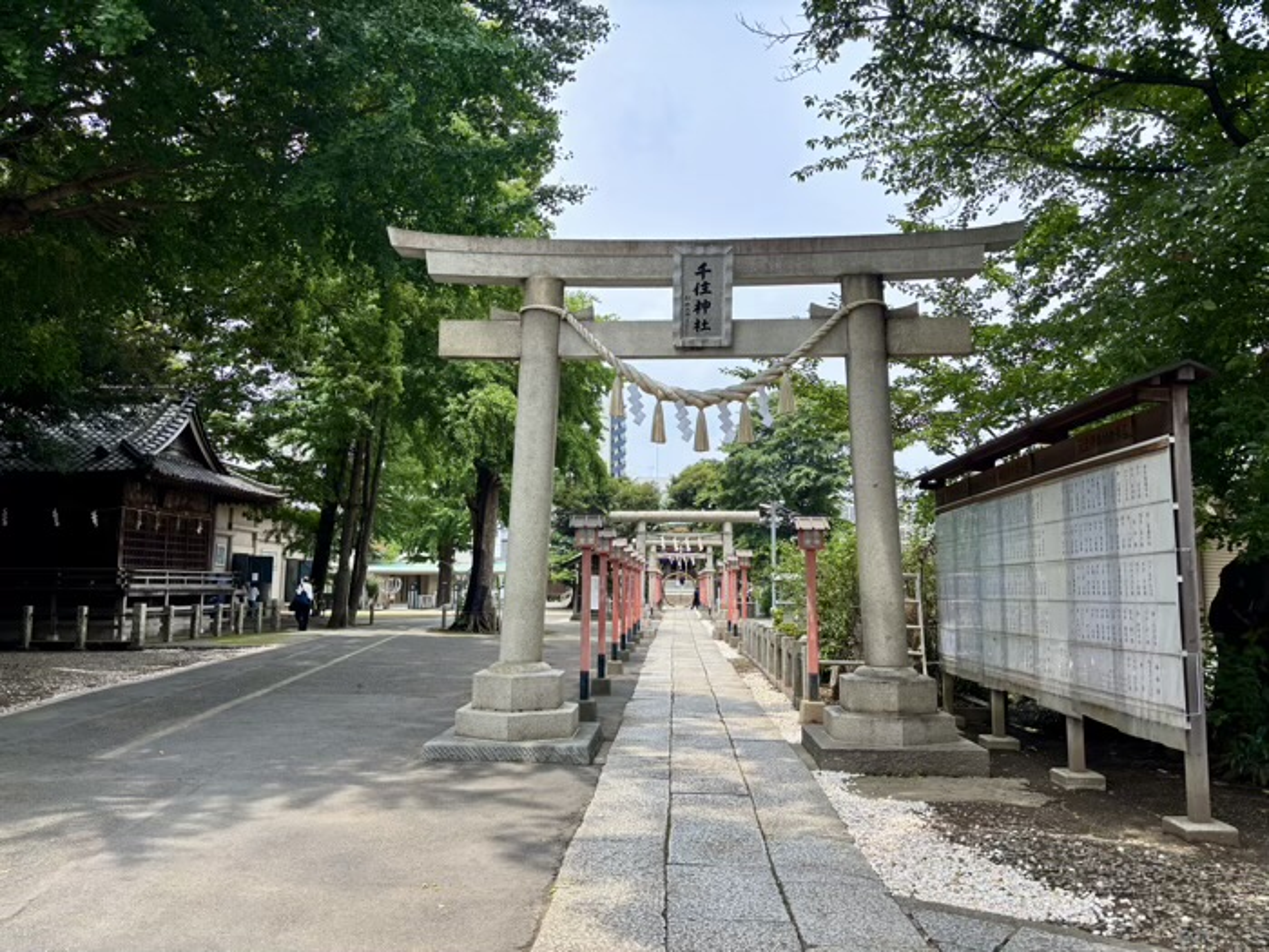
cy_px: 476
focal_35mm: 26
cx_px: 634
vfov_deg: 53.1
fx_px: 953
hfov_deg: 67.3
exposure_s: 1/1418
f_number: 1.6
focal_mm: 5.96
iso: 50
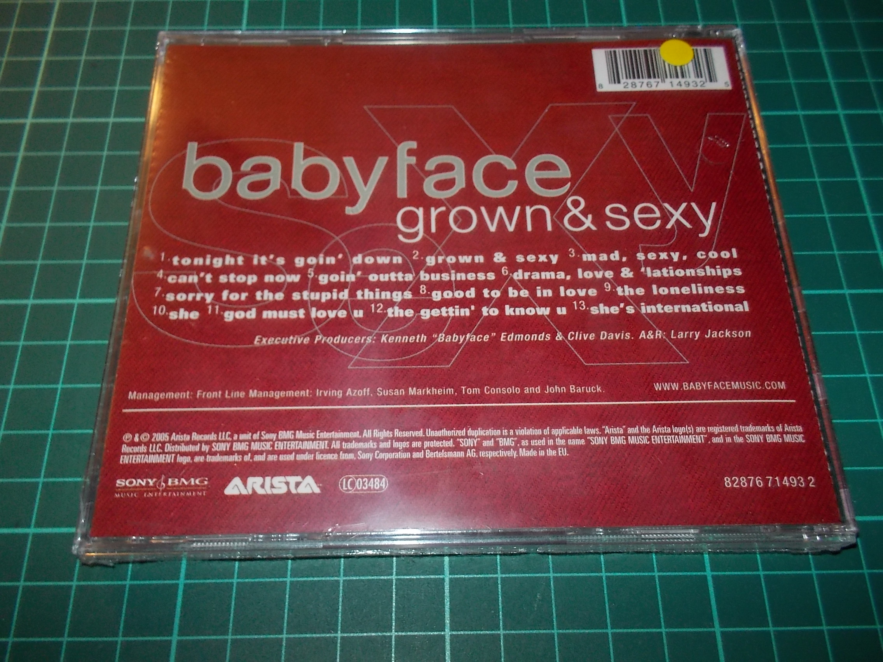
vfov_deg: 48.2
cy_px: 331
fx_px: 740
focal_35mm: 29
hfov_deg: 61.7
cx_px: 442
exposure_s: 1/30
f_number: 3.3
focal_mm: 4.1
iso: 200
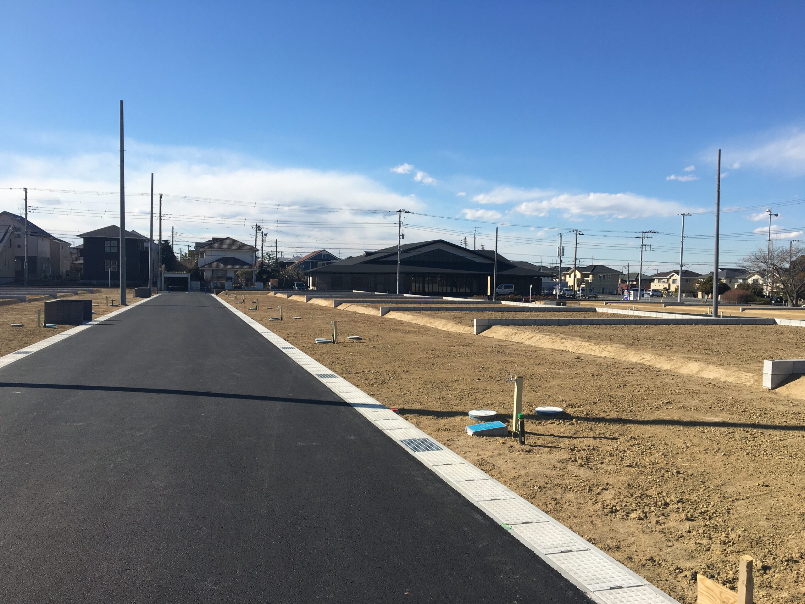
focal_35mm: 29
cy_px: 302
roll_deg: -0.5
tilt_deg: -1.9
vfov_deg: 48.2
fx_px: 674
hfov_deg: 61.7
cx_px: 402
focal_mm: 4.15
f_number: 2.2
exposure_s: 1/2024
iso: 25
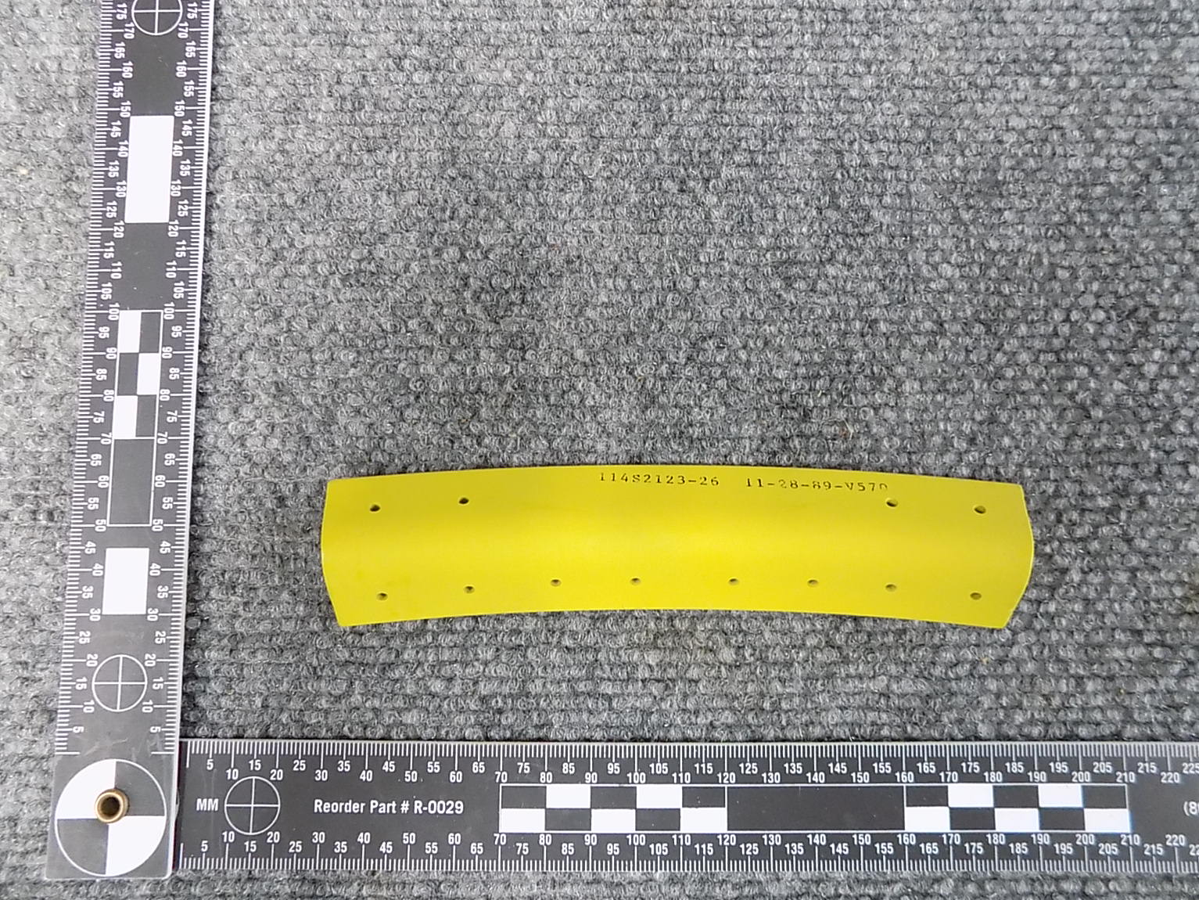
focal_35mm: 24
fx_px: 831
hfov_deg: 71.6
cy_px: 445
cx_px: 601
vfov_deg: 56.8
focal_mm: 4
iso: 400
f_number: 3.1
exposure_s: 1/25
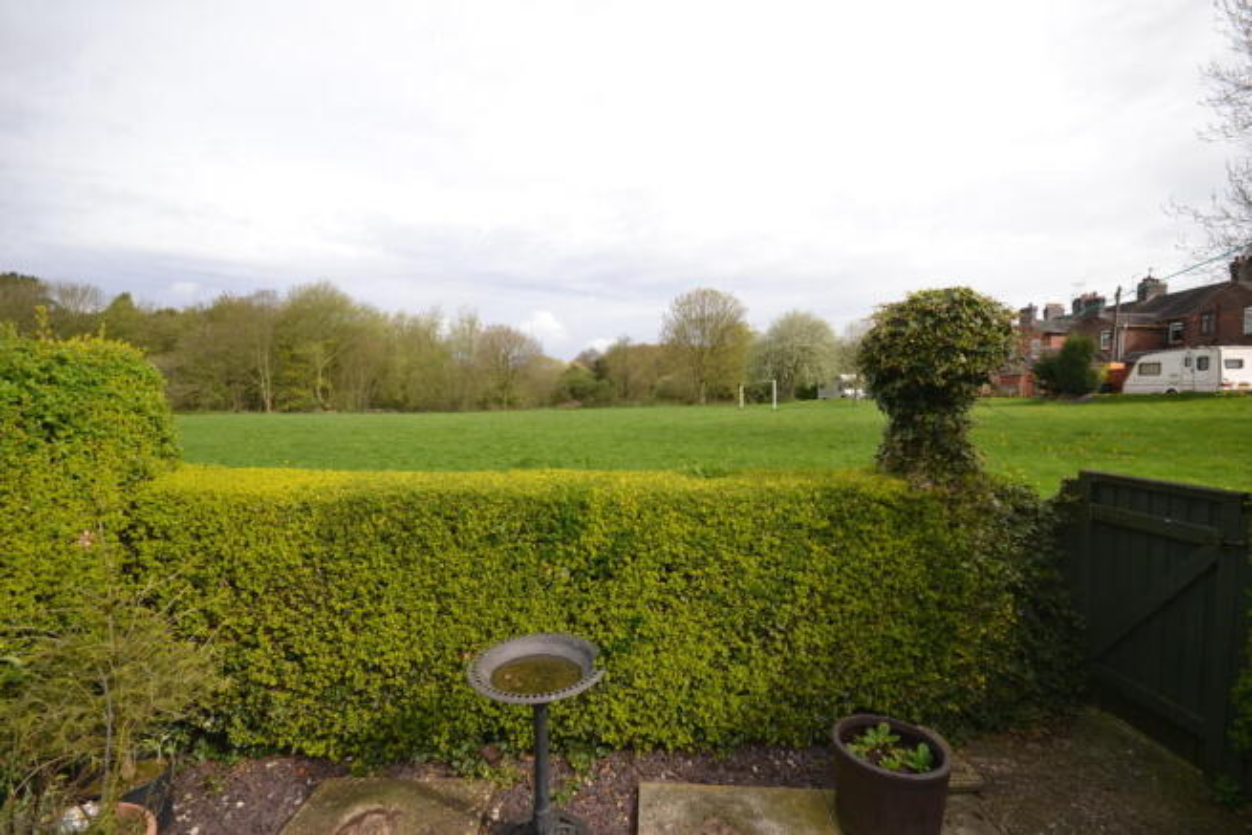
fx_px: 522
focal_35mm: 15
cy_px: 418
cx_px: 626
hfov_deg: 100.4
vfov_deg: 77.4
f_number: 6.3
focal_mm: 10
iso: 100
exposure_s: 1/160
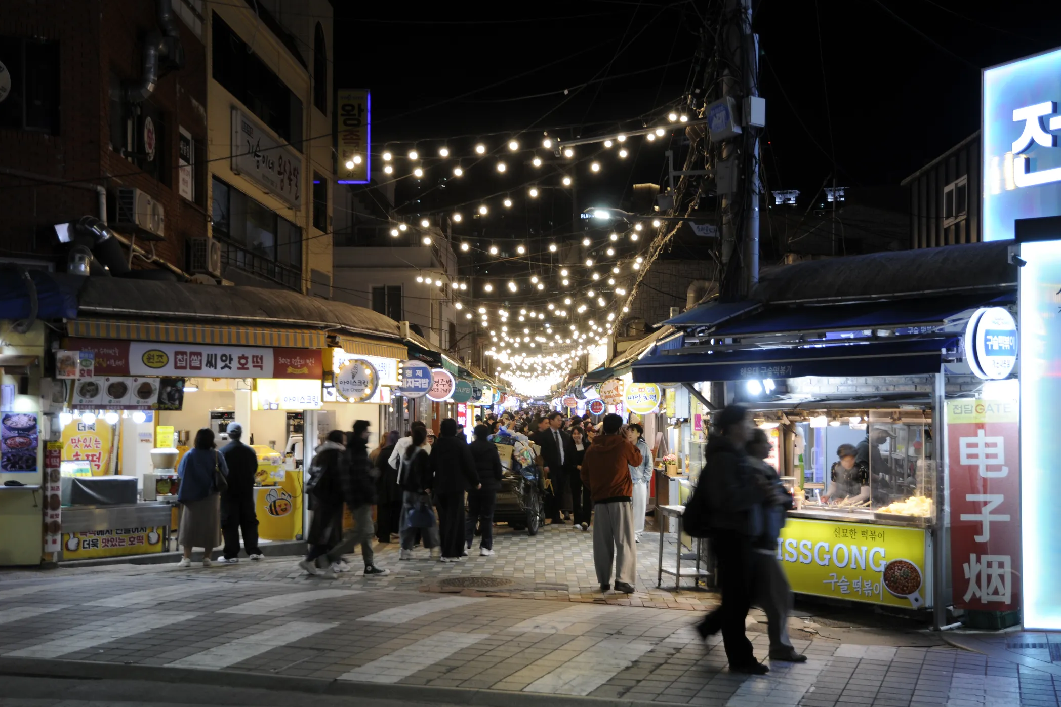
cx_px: 539
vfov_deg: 28.3
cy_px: 356
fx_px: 1400
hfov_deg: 41.5
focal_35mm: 48
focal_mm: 31
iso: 200
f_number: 4.5
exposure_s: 1/20
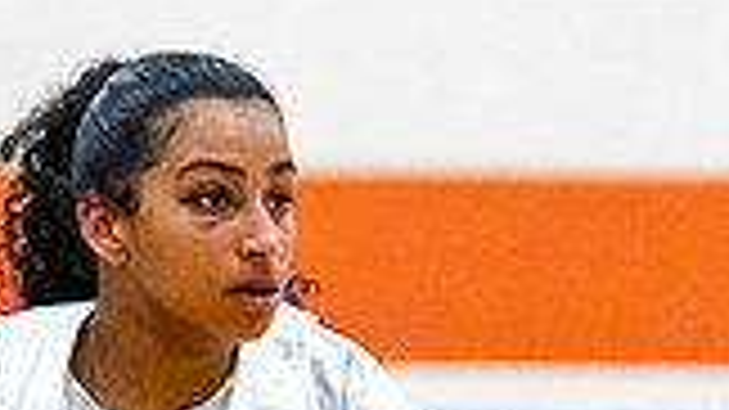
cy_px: 929
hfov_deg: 2.5
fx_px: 17005
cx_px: 534
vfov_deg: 1.4
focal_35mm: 880
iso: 2000
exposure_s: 1/1250
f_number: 2.8
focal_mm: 155
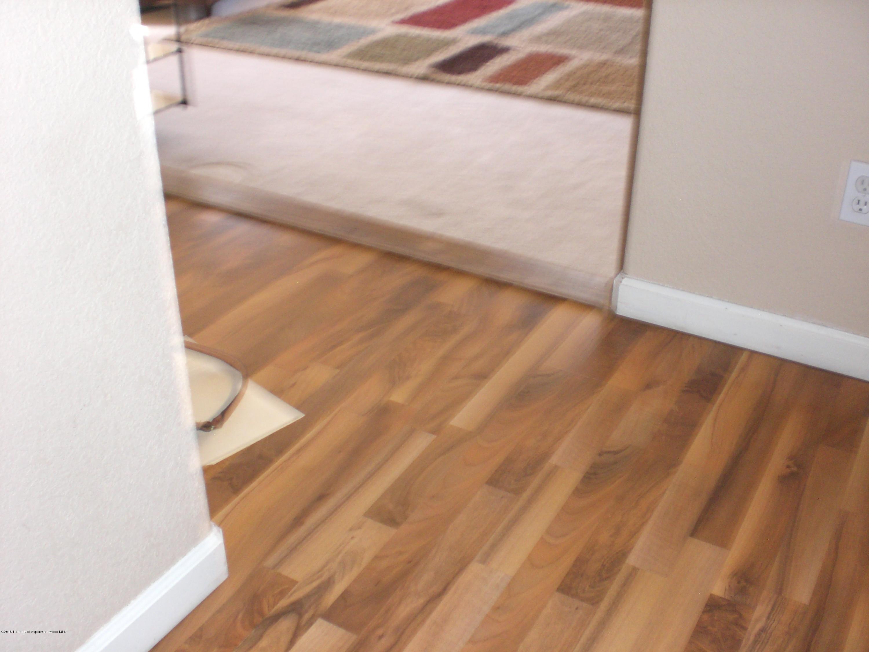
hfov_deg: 49.0
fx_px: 954
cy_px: 326
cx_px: 434
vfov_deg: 37.7
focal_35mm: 38
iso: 200
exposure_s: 1/60
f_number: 3.1
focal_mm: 6.3
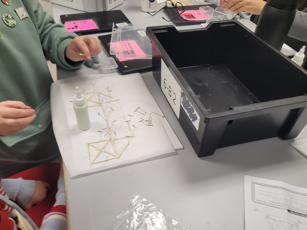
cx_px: 148
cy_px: 124
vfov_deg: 51.3
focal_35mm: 27
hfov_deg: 65.3
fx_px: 239
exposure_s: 1/120
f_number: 1.8
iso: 160
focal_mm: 7
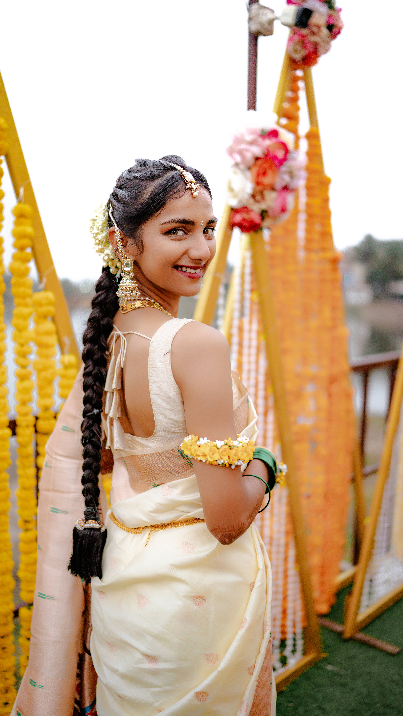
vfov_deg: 54.0
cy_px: 355
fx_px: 703
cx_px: 210
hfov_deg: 32.0
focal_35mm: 37
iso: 640
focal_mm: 35
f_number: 1.4
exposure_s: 1/640
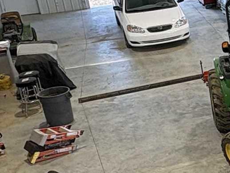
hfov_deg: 17.9
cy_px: 48
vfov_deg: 17.7
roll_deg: +1.3
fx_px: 552
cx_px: 433
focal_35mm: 83
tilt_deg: -18.4
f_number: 2.2
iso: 50
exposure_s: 1/126
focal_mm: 2.22
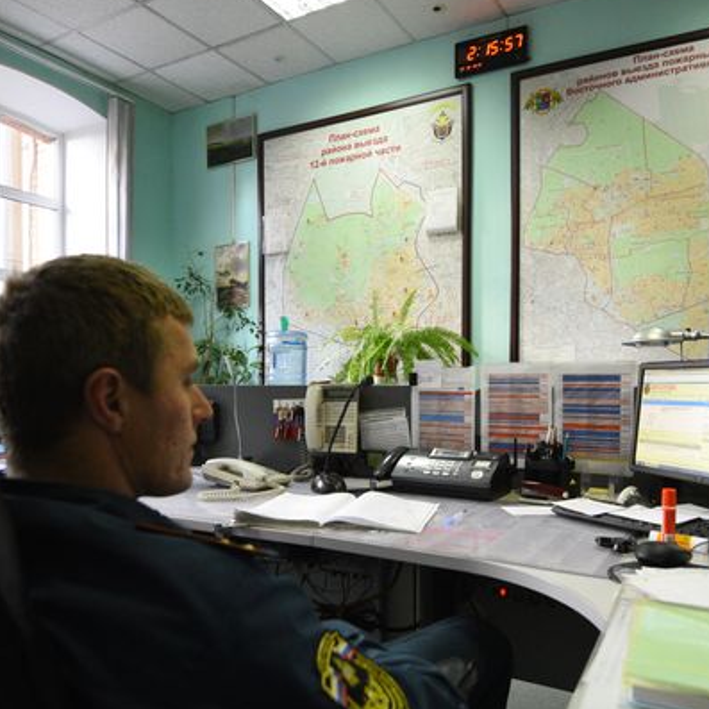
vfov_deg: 64.9
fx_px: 556
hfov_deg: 64.9
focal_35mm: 24
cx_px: 391
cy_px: 389
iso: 2500
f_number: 4
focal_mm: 16
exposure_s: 1/125
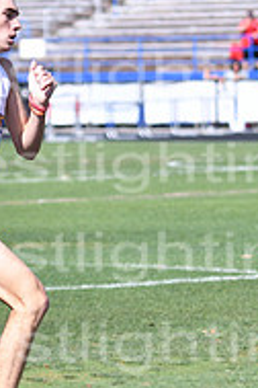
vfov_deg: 4.7
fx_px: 4714
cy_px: 212
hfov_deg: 3.1
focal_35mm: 439
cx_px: 195
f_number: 4
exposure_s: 1/2500
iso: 200
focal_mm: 95
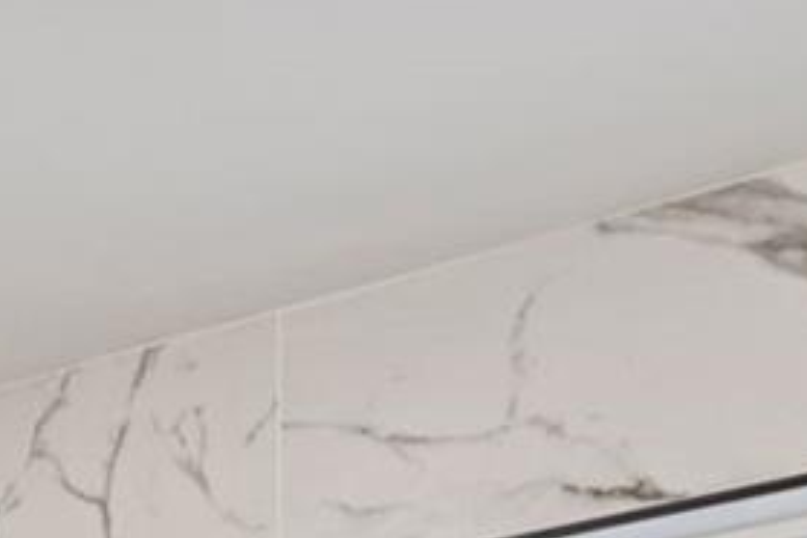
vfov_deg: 9.2
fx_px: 2824
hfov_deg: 16.3
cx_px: 338
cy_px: 1481
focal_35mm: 126
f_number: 9
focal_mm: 22
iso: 400
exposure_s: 1/20
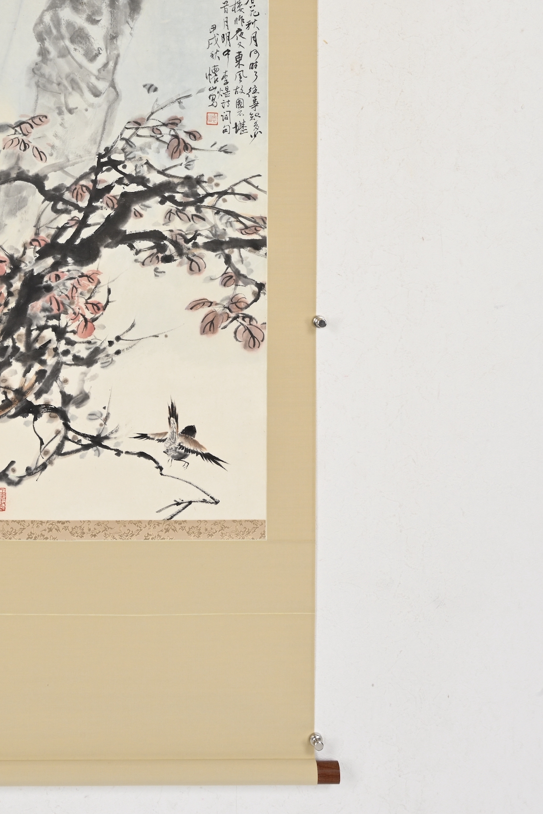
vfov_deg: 36.9
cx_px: 128
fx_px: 1177
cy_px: 163
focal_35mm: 52
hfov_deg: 25.6
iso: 100
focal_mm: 32
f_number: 16
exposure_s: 1/80
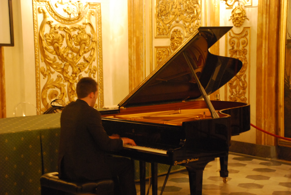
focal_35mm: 72
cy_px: 98
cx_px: 146
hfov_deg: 28.0
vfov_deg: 19.0
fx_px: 583
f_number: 4.8
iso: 1600
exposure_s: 1/6
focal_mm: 48
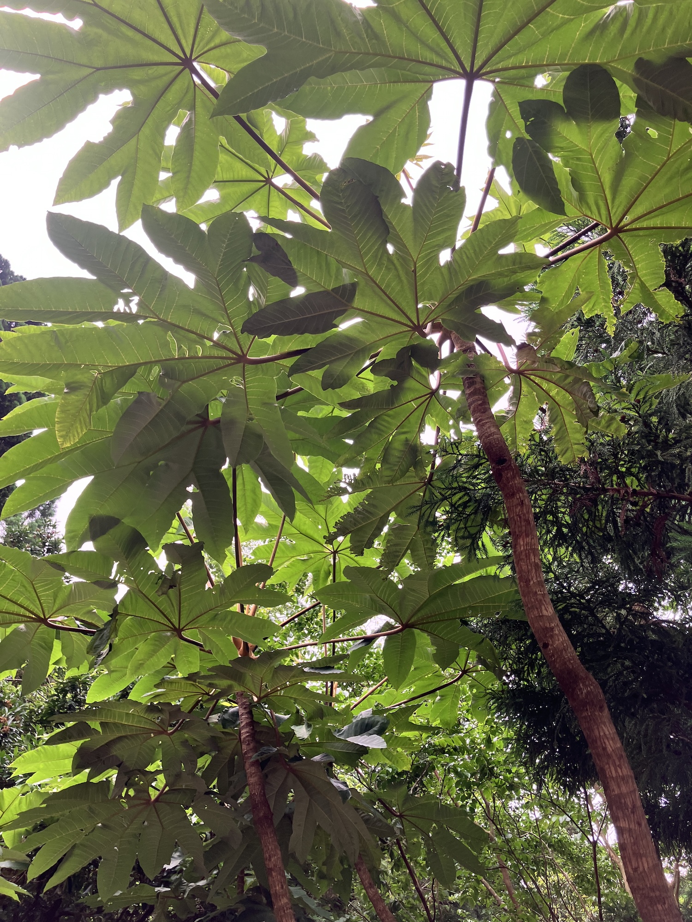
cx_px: 346
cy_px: 461
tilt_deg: +56.5
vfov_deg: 63.4
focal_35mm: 28
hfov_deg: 49.7
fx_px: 746
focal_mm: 3.99
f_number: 1.8
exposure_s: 1/139
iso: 40
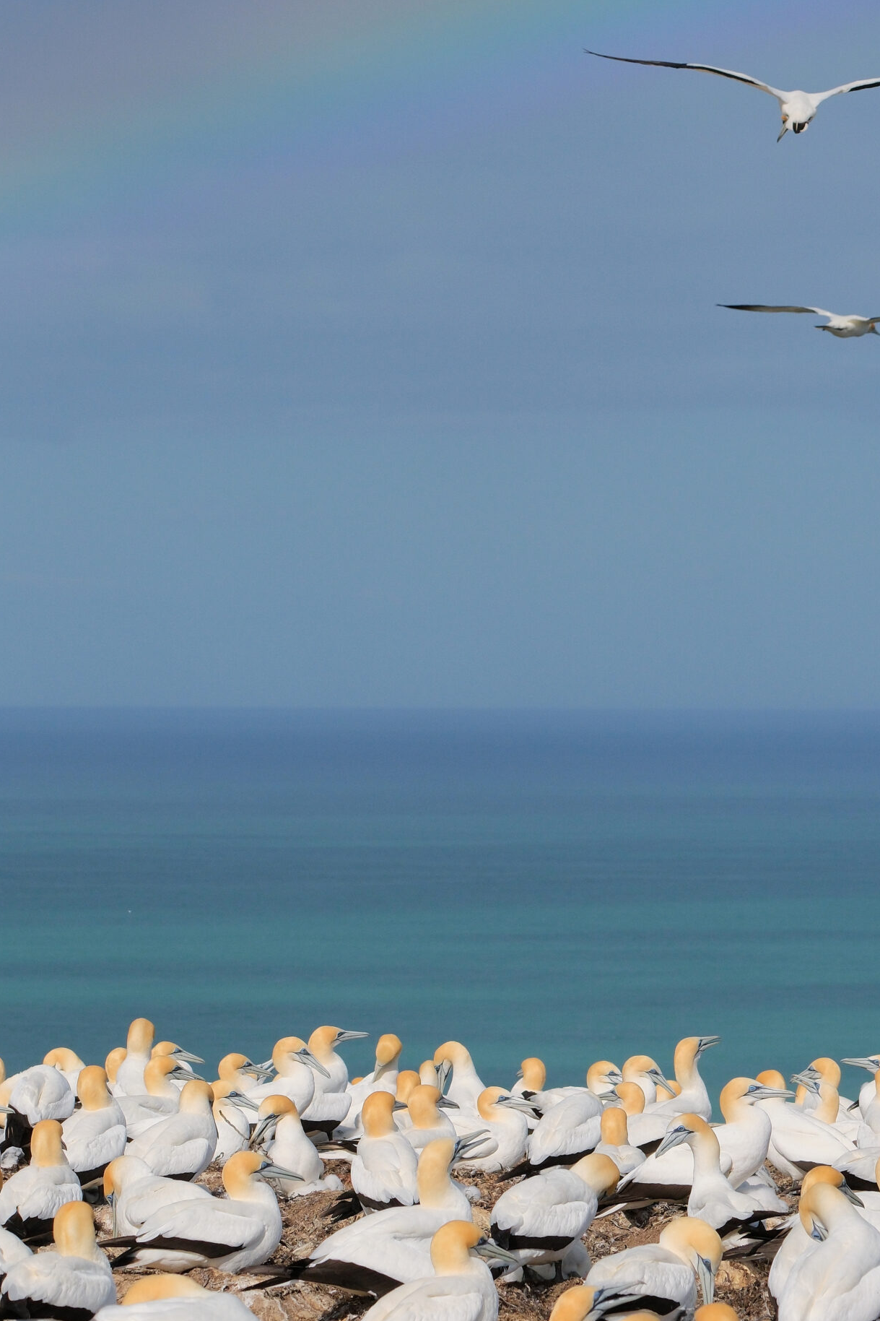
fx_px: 7701
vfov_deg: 9.8
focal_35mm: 210
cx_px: 561
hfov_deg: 6.5
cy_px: 519
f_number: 8
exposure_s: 1/2700
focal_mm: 100
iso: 640
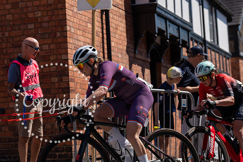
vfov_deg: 14.1
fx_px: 656
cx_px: 99
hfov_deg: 21.0
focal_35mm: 97
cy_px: 66
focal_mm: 82
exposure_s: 1/1600
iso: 100
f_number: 4
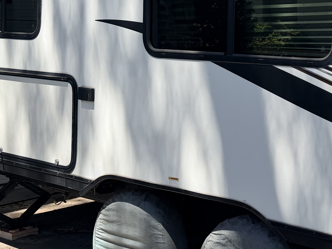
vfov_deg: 23.1
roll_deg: -2.6
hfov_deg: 28.4
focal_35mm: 63
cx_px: 348
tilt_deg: -0.3
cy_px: 73
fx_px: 604
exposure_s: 1/1770
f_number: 1.78
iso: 80
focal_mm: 6.76
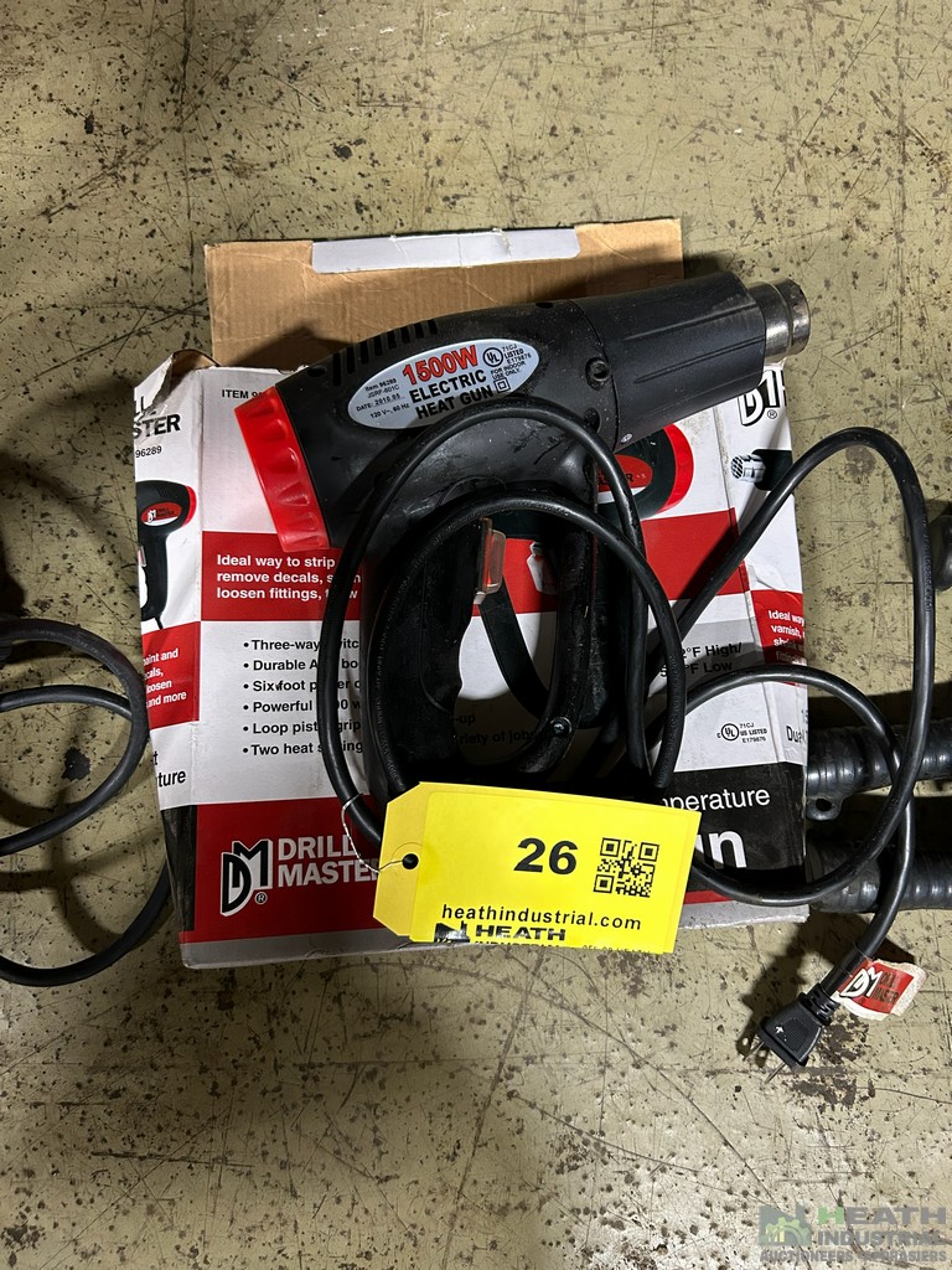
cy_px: 635
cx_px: 476
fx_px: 953
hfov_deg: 53.1
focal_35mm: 26
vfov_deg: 67.3
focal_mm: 5.7
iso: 320
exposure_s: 1/60
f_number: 1.5
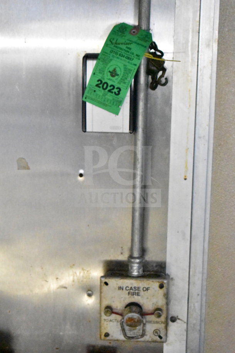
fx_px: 808
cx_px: 118
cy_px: 176
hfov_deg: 16.6
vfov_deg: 24.6
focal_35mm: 82
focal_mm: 55
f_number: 5.6
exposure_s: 1/30
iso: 25600
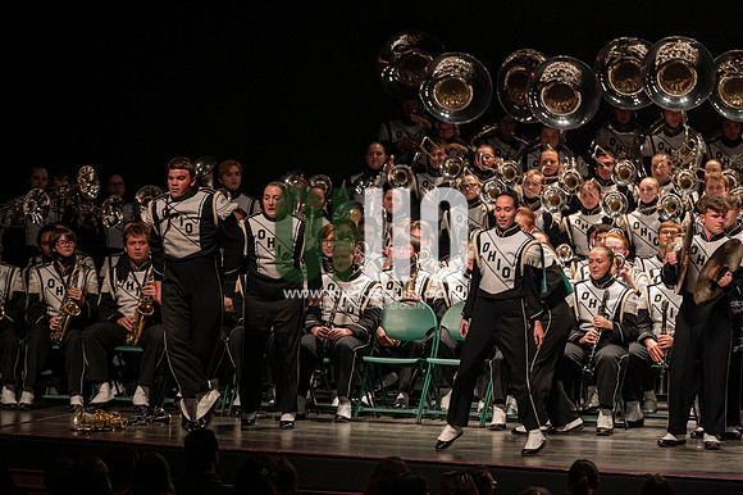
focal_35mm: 200
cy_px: 248
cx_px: 372
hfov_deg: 10.3
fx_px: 4125
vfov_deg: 6.9
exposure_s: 1/500
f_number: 3.5
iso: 1250
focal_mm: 200
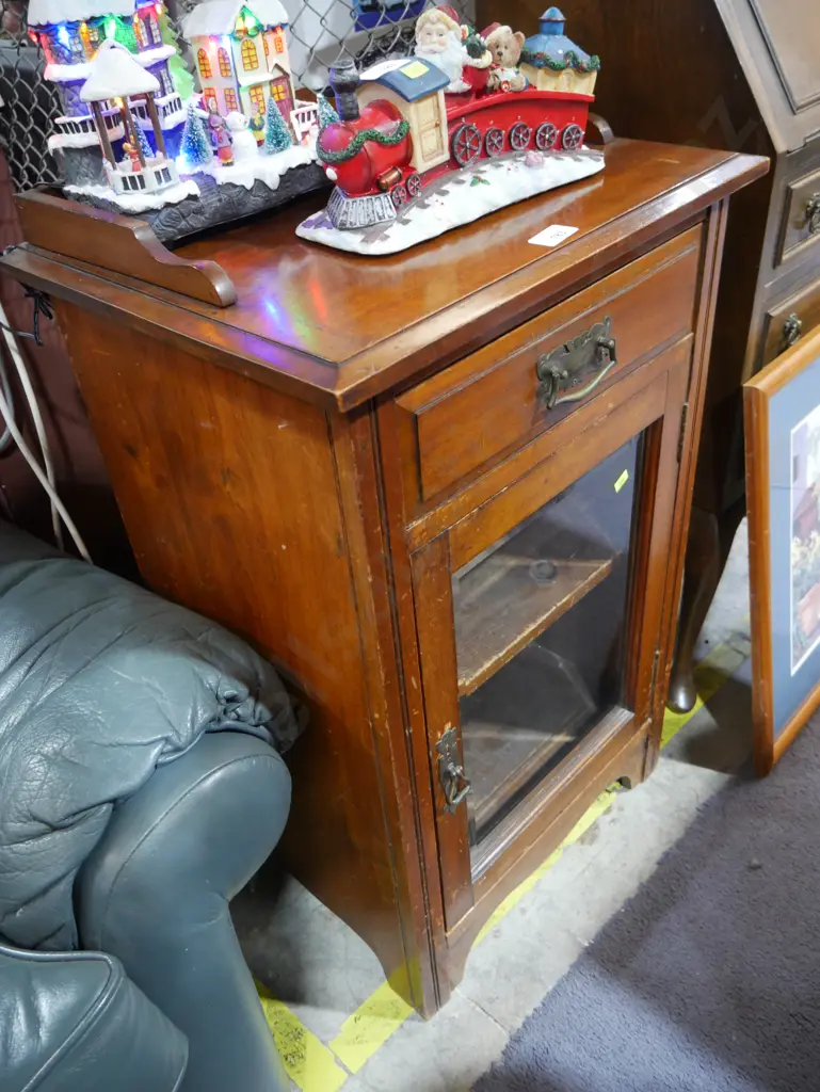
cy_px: 546
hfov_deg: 49.8
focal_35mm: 28
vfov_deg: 63.4
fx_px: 884
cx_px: 410
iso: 1600
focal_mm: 14
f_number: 3.5
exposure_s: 1/60
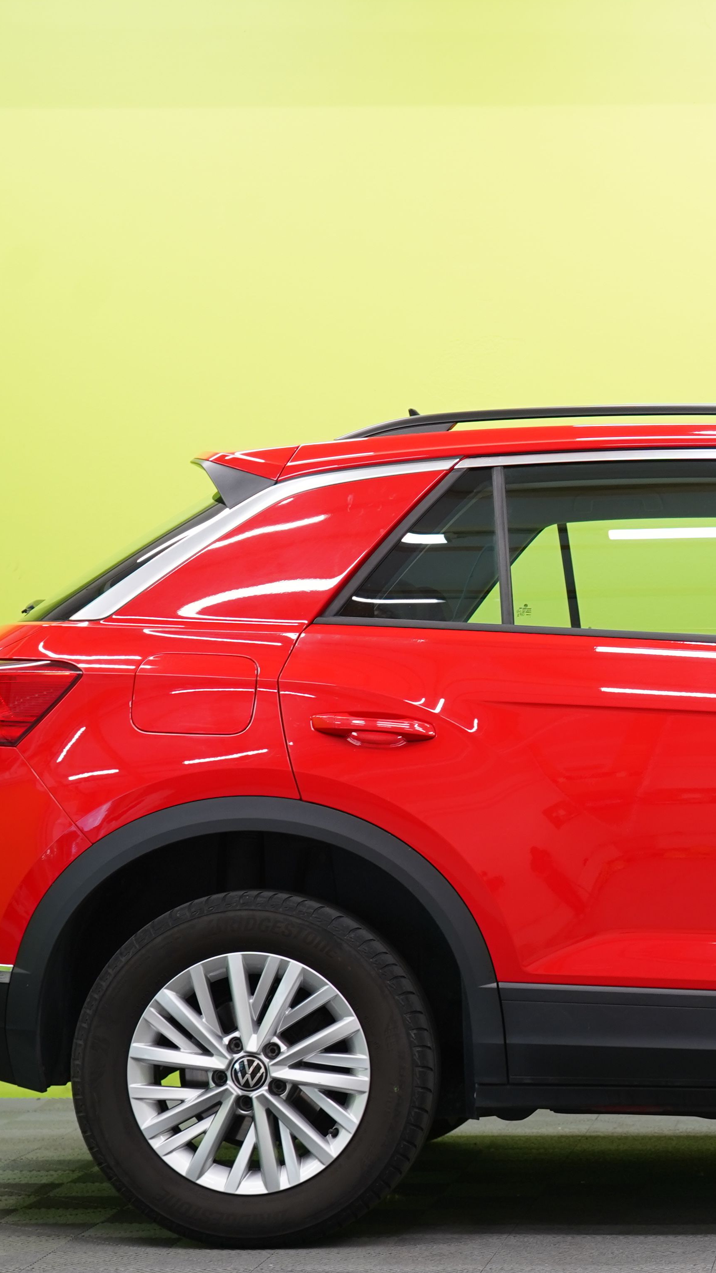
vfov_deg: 20.7
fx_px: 3477
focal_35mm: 103
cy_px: 790
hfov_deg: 11.4
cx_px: 943
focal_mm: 50
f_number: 5
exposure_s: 1/25
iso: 400
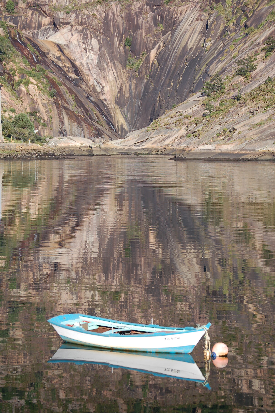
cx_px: 138
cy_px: 206
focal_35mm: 117
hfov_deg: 11.7
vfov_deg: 17.5
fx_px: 1343
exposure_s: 1/500
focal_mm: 78
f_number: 5.6
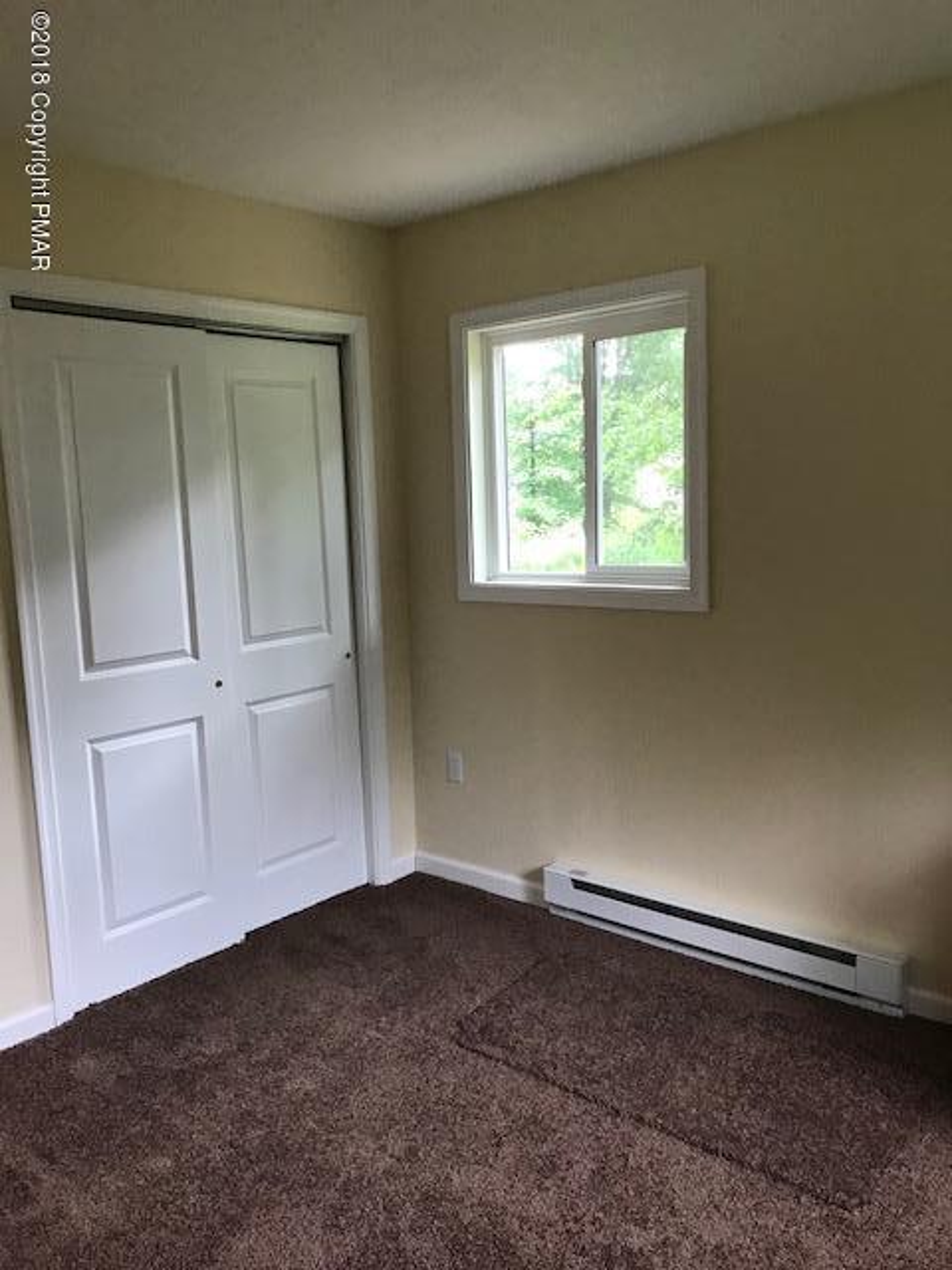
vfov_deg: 63.4
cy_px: 635
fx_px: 1027
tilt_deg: -5.6
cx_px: 476
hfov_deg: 49.7
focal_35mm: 28
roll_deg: +2.1
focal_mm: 3.99
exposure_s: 1/17
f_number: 1.8
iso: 40
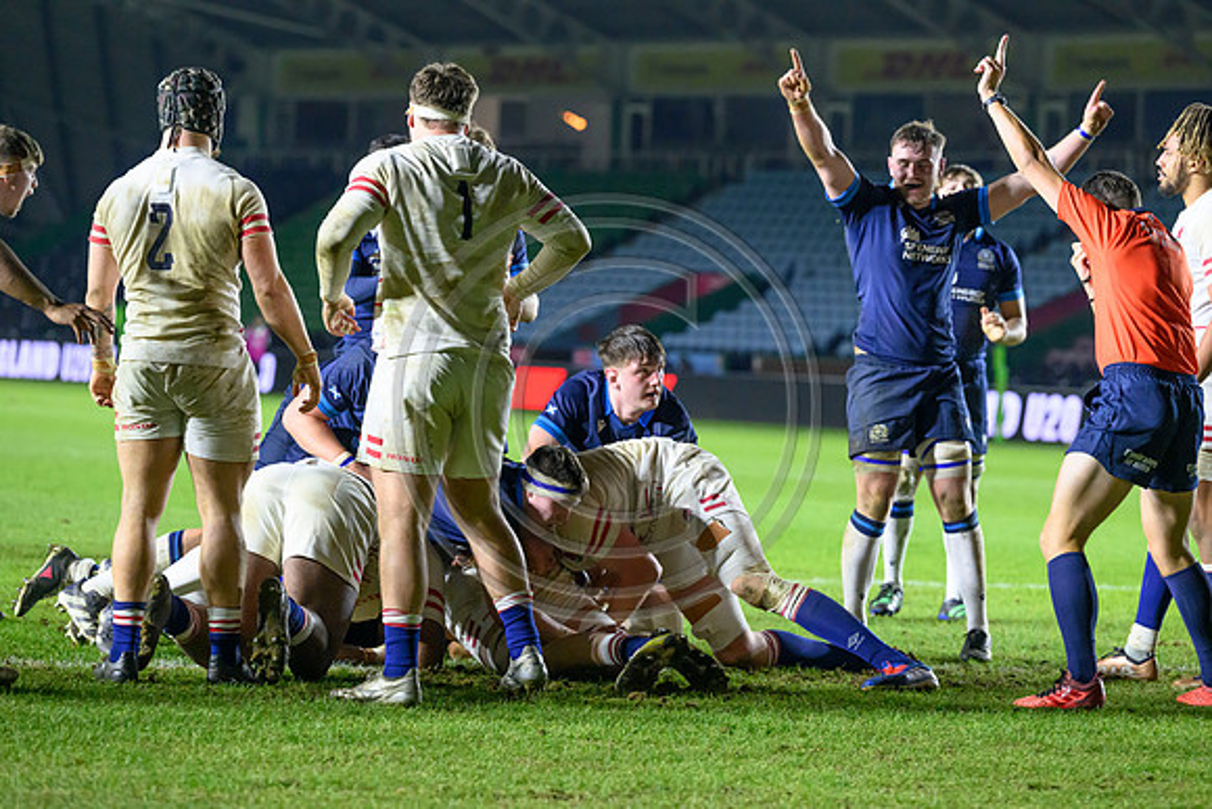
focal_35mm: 150
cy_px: 404
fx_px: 5051
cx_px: 606
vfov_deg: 9.2
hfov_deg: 13.7
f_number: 4
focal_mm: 150
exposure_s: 1/640
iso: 8000
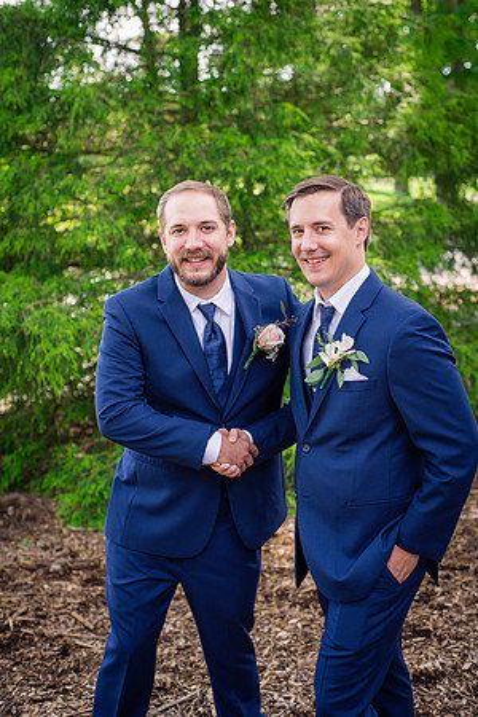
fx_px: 996
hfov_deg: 27.0
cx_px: 239
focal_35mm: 50
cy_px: 358
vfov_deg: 39.6
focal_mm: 50
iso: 400
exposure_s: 1/320
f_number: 3.2
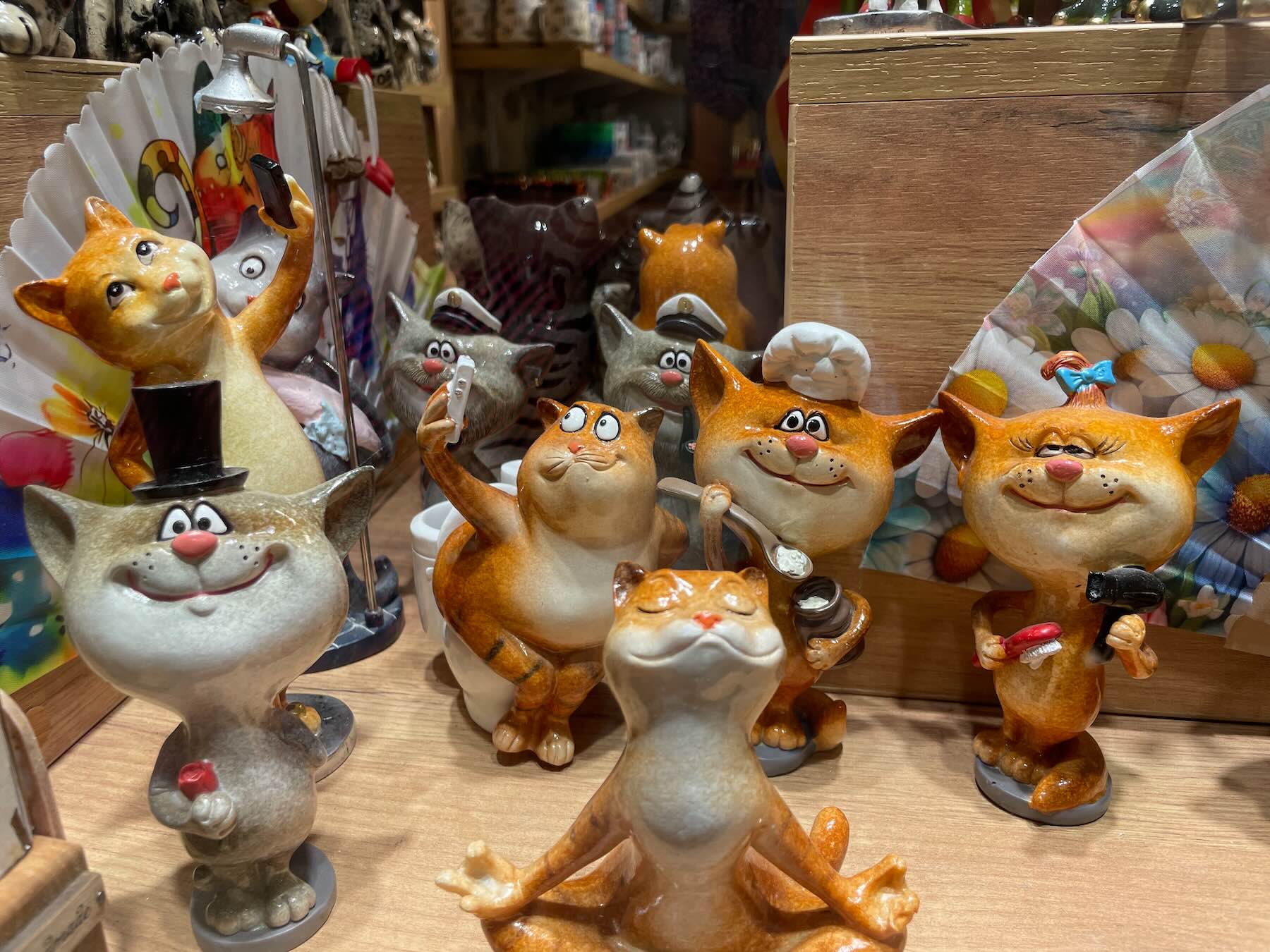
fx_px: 954
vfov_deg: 53.1
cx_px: 635
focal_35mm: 26
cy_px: 476
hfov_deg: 67.3
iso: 32
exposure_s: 1/336
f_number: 1.6
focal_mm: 4.2
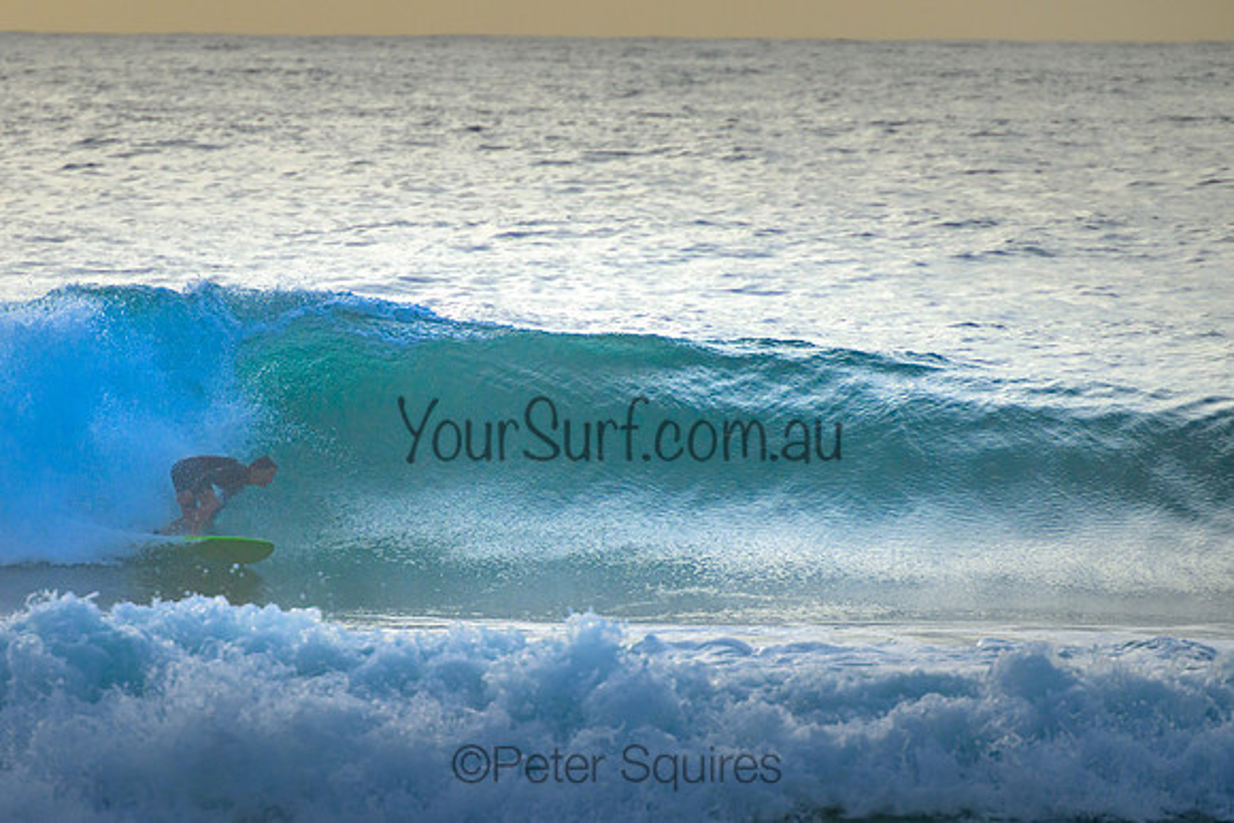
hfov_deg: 3.7
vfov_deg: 2.5
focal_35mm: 550
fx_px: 18849
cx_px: 471
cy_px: 406
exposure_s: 1/2000
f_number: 5.6
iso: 560
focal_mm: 400
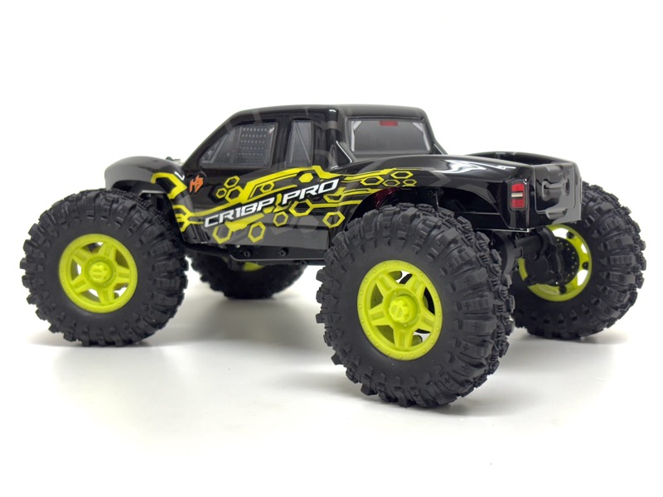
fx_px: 996
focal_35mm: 52
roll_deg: +0.2
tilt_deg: -8.3
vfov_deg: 28.0
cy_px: 248
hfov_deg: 36.8
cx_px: 332
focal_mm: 5.96
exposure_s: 1/100
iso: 64
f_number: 1.6
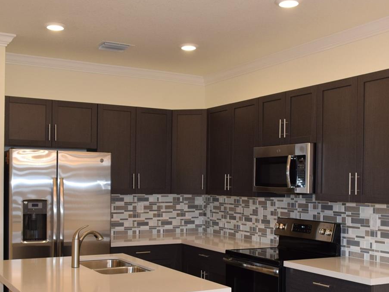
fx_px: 517
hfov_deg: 41.2
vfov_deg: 31.3
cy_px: 192
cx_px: 186
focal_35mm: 46
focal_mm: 18
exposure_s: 1/125
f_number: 5.6
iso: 720
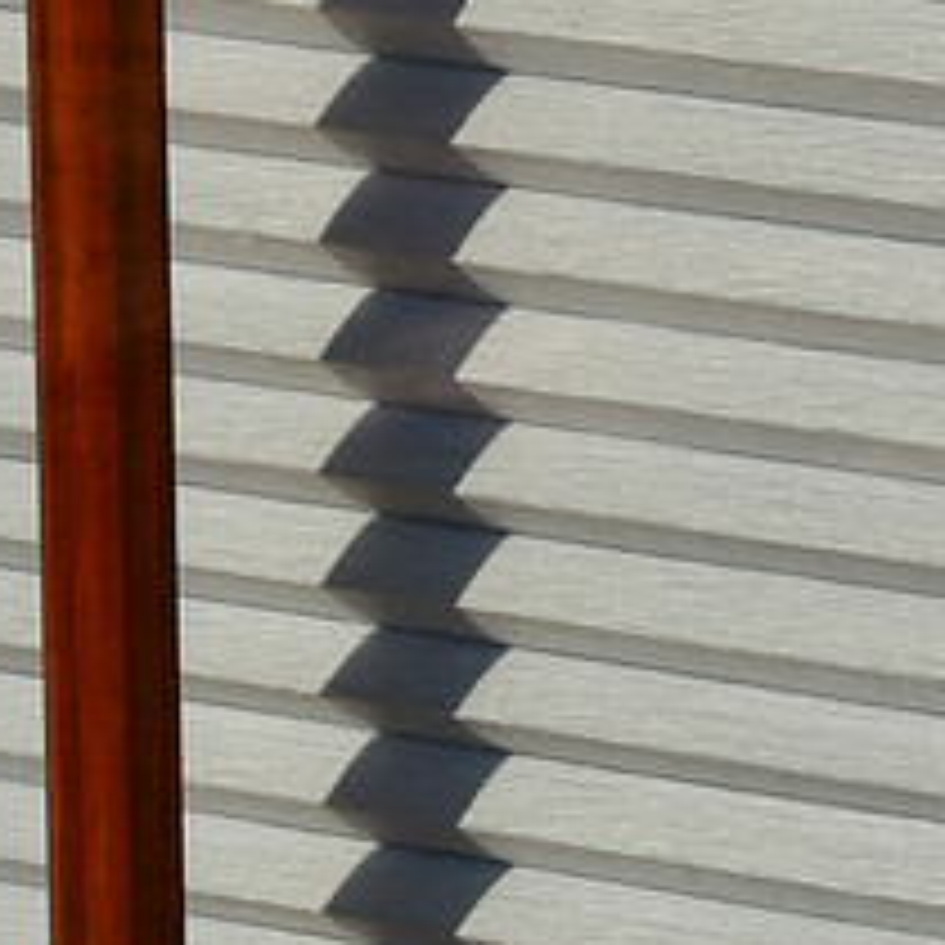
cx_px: -252
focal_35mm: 348
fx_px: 10748
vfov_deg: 5.0
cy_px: -652
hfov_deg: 5.0
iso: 200
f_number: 18
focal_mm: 52
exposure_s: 1/250
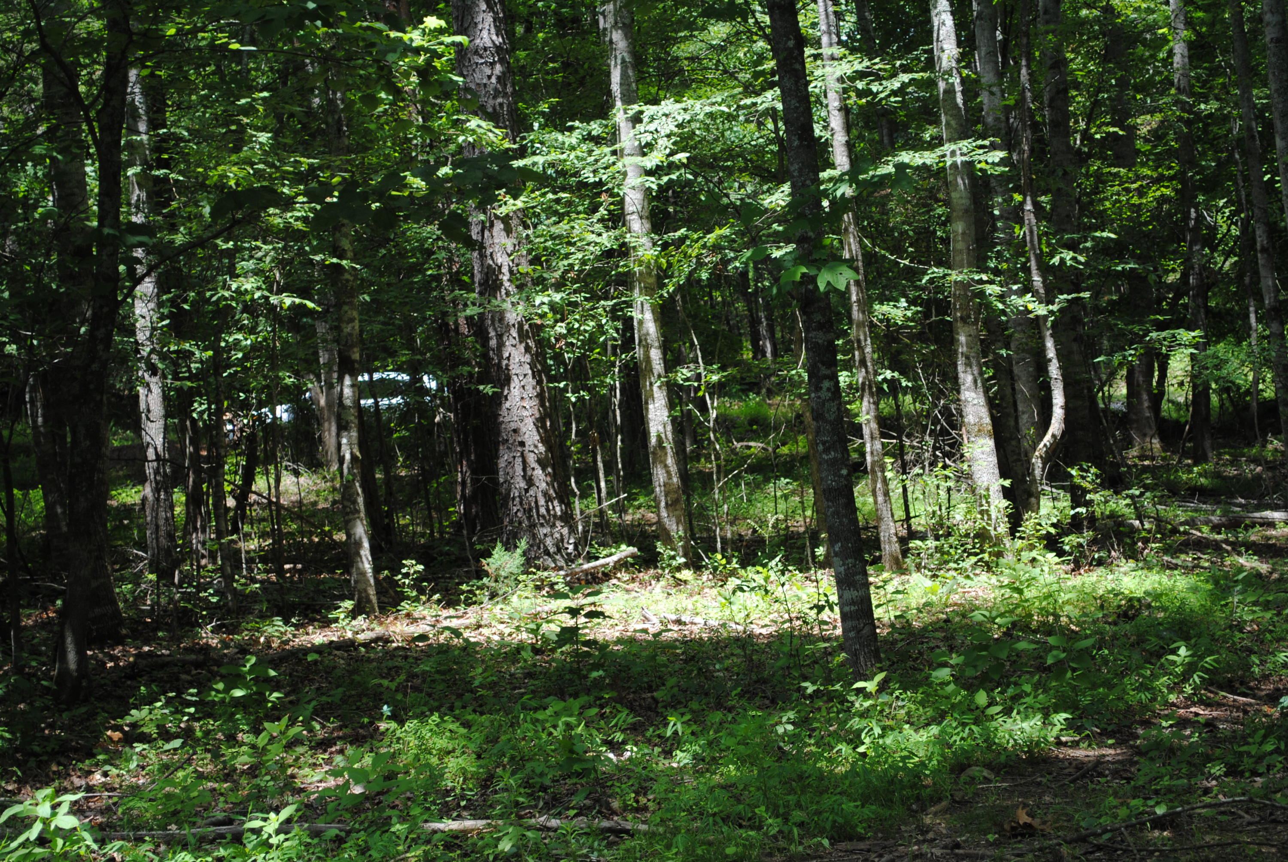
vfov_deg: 16.6
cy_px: 431
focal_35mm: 82
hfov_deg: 24.6
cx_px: 644
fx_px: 2955
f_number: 5.6
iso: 140
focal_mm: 55
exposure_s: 1/125
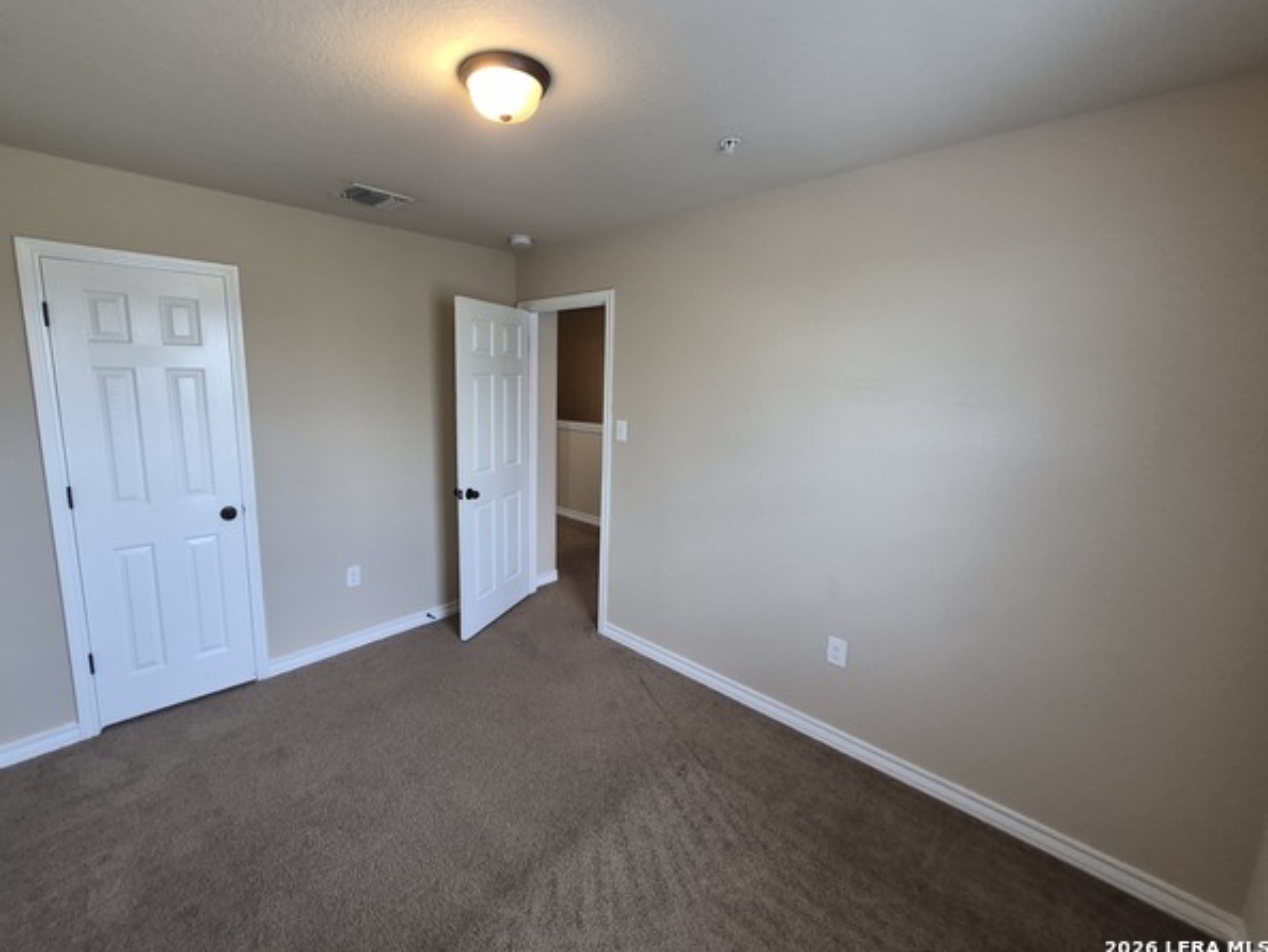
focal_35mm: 14
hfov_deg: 101.9
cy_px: 448
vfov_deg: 85.6
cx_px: 591
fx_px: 513
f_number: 2.2
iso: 200
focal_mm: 1.74
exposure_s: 1/60
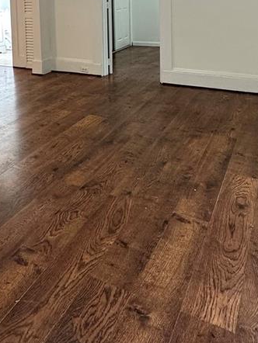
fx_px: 377
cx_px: 66
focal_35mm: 38
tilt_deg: -4.8
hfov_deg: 36.9
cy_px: 19
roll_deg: +1.8
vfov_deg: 43.6
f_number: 2.2
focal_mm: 2.22
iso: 160
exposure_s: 1/60
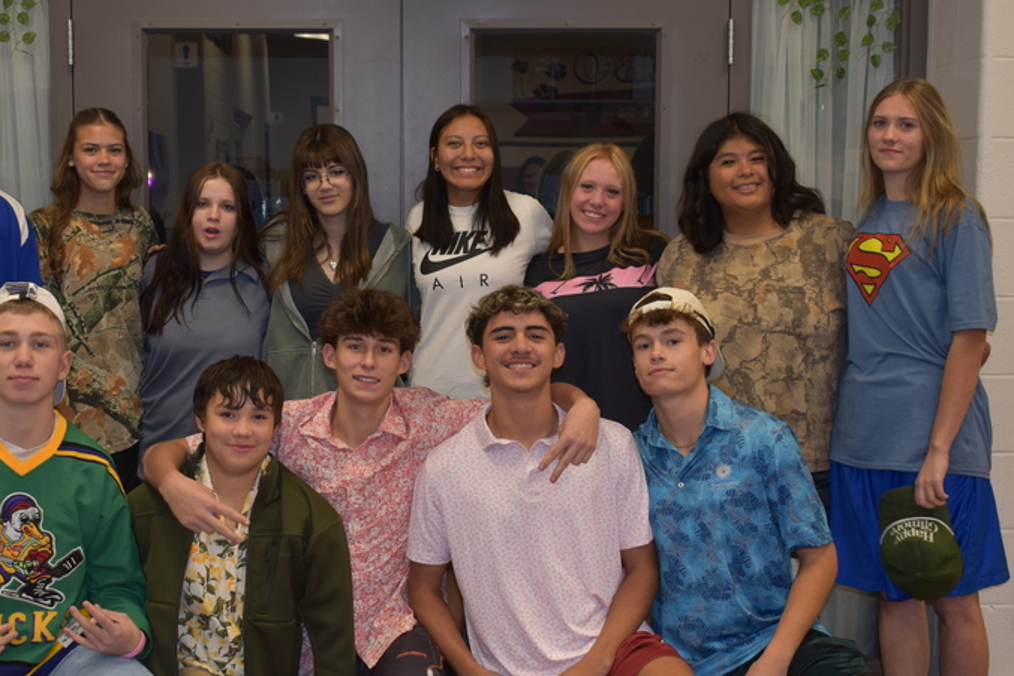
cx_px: 413
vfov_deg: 22.9
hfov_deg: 33.8
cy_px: 423
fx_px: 1661
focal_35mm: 59
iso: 200
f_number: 4
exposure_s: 1/30
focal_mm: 26
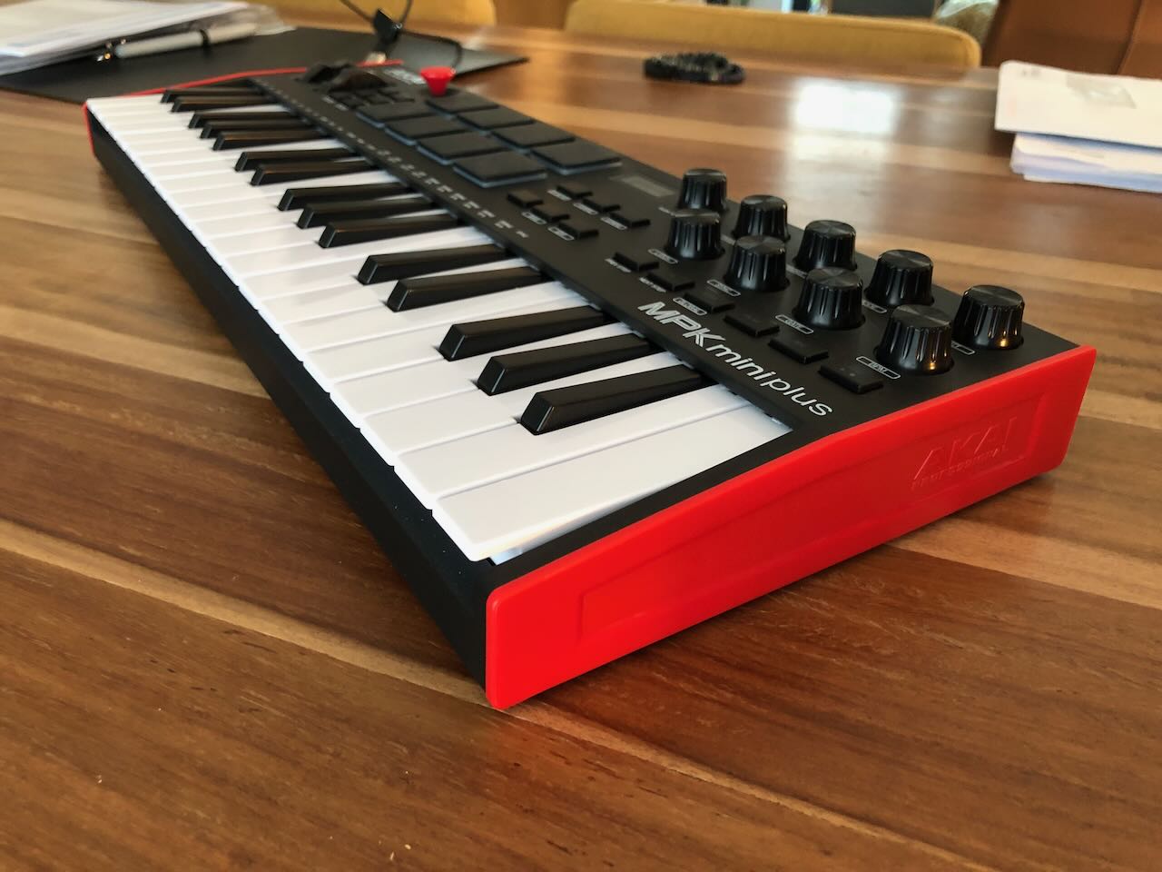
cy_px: 436
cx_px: 581
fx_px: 940
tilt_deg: -31.4
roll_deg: -0.9
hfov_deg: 63.4
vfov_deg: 49.7
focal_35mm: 28
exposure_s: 1/11
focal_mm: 4
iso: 100
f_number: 1.8
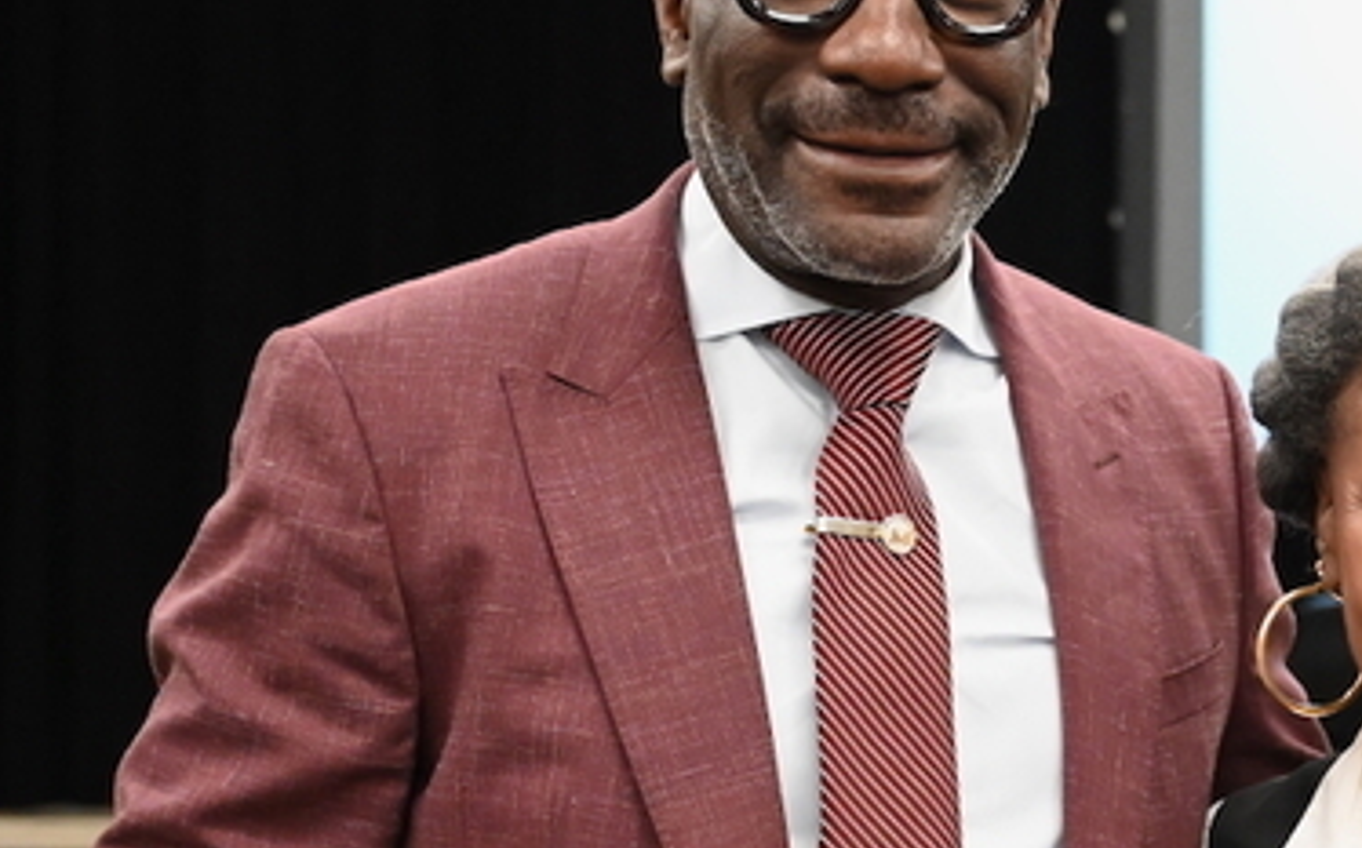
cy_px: 746
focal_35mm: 120
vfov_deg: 10.8
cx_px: 1548
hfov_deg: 16.8
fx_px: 4450
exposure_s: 1/250
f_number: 4
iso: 6400
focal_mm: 44
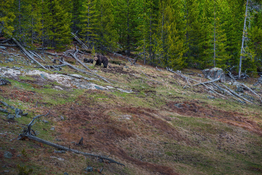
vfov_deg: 6.9
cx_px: 131
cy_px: 88
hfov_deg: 10.3
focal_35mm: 200
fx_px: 1456
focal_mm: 200
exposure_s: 1/200
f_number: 7.1
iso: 200
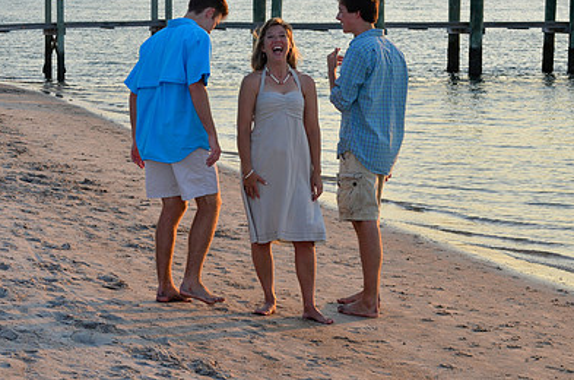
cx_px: 253
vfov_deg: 11.2
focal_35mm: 122
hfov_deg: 16.9
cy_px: 134
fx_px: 1936
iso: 200
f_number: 7.1
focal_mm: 55
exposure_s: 1/200
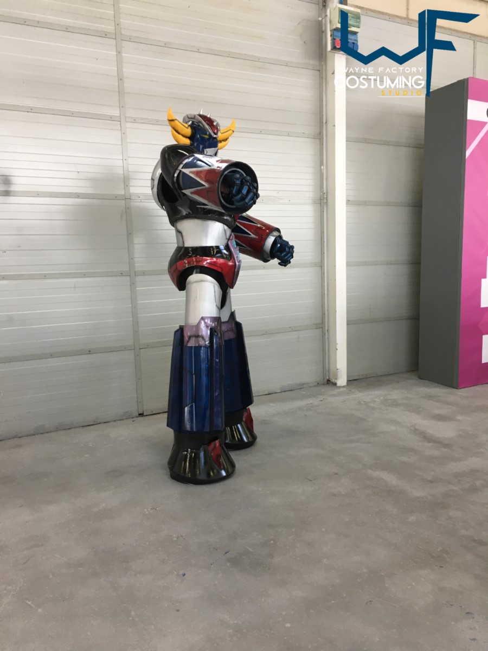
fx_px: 545
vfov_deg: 61.7
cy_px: 326
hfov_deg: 48.2
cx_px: 244
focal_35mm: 29
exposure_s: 1/33
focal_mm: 4.15
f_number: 2.2
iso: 40
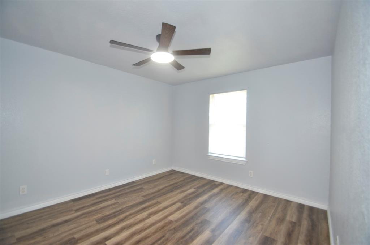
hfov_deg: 100.5
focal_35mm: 15
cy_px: 122
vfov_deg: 77.1
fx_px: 154
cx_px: 185
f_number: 4
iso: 320
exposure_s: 1/60
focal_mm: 10
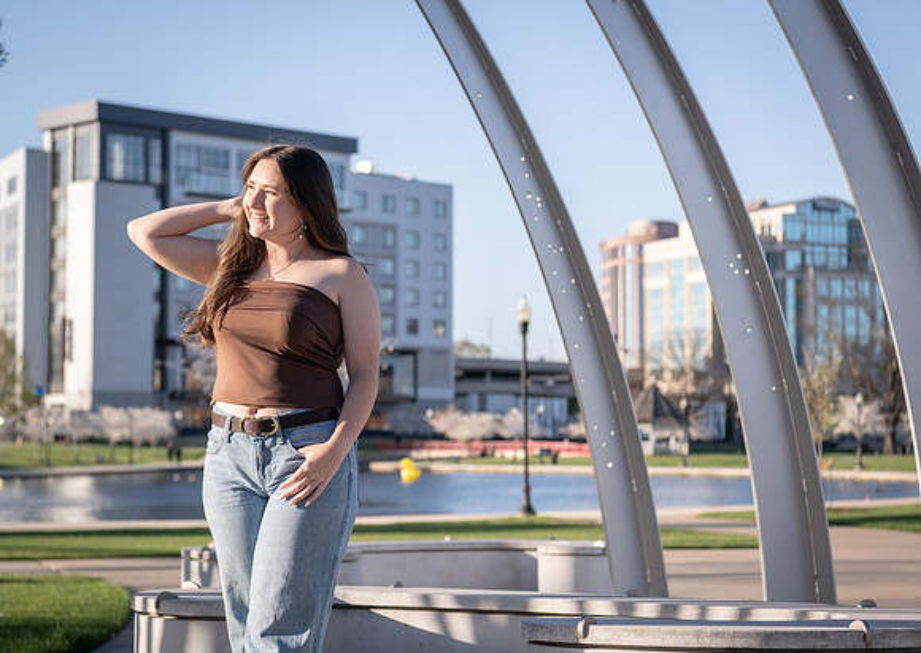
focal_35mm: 77
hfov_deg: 25.7
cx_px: 466
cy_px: 307
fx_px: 2015
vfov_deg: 18.4
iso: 250
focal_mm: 70
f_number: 4.5
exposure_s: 1/800
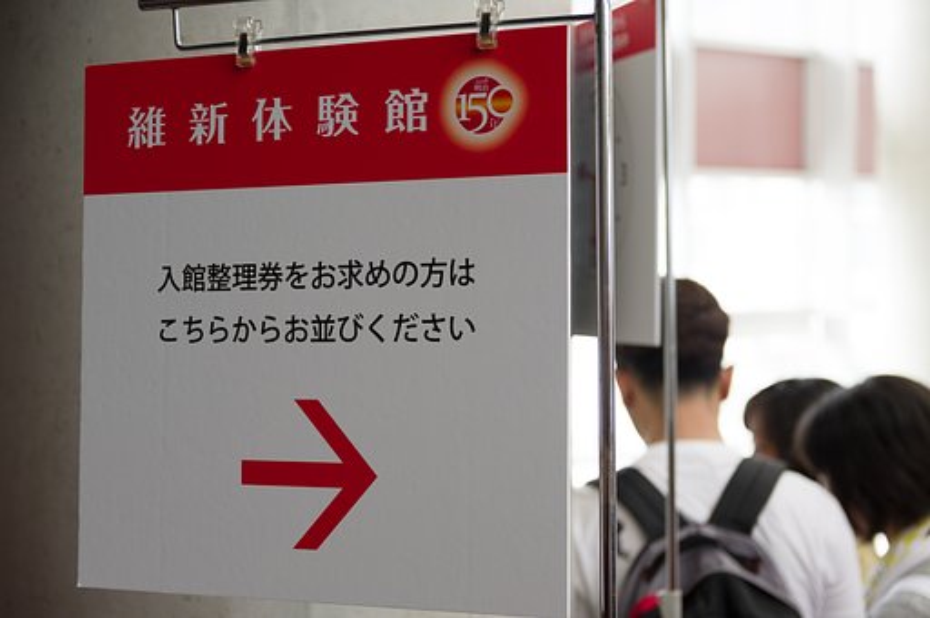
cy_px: 309
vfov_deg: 20.1
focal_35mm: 68
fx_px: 1742
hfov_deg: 29.9
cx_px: 465
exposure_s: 1/125
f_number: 2.8
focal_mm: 45
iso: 400
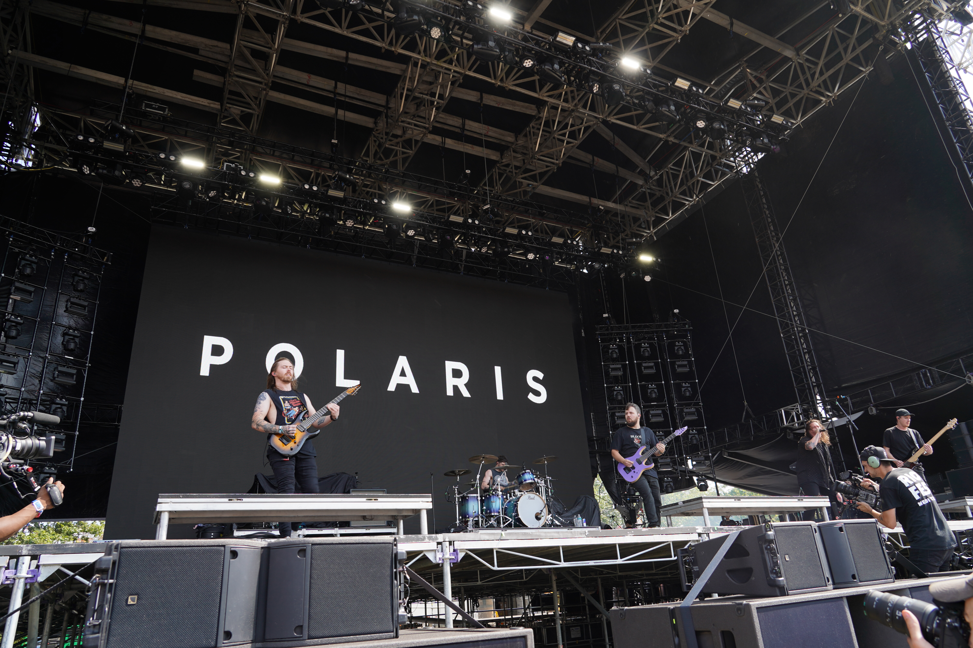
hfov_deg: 73.7
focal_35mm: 24
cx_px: 486
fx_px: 649
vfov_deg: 53.1
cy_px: 324
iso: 100
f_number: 7.1
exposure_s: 1/100
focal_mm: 24
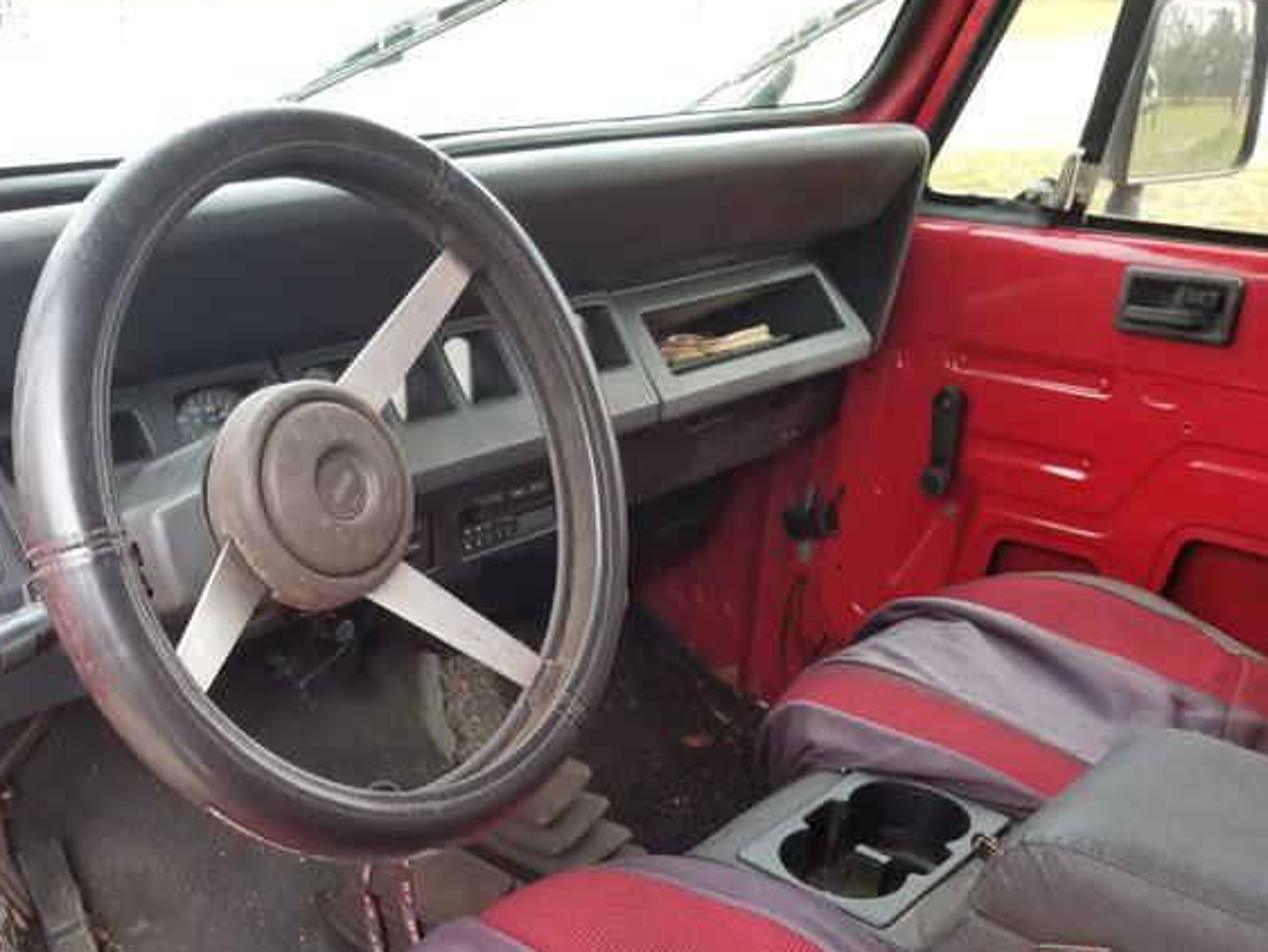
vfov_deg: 38.3
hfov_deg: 48.8
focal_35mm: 37
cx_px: 372
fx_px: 1356
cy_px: 629
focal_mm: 4.25
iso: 50
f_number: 1.7
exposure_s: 1/101
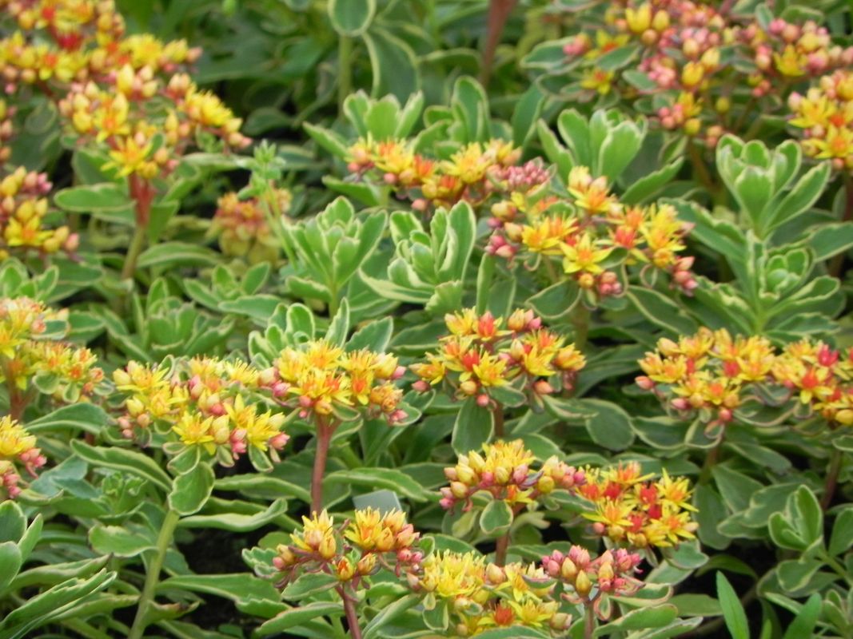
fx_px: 13551
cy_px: 320
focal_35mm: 550
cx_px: 426
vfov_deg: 2.7
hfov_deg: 3.6
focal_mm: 97.8
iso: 160
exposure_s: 1/80
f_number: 5
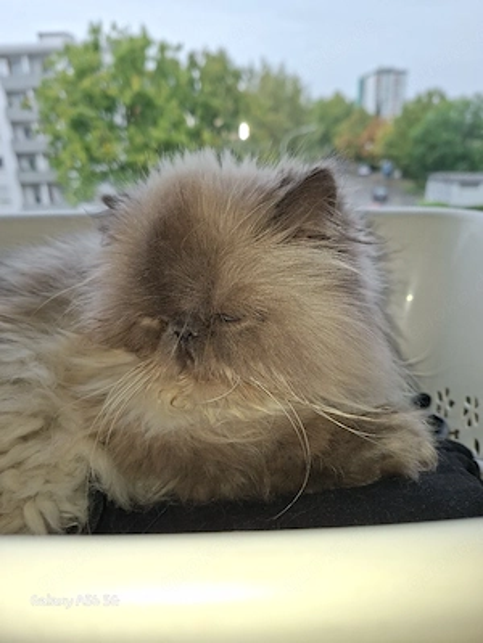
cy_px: 322
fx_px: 428
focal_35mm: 23
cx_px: 242
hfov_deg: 58.9
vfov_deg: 73.9
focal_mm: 5.54
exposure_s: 1/278
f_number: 1.8
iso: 50
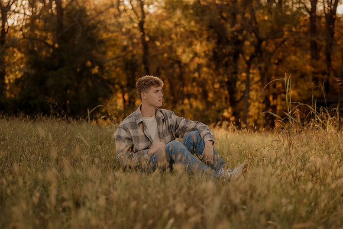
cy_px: 114
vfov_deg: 18.2
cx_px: 172
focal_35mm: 75
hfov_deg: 27.0
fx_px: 714
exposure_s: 1/1250
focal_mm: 50
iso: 250
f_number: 1.8
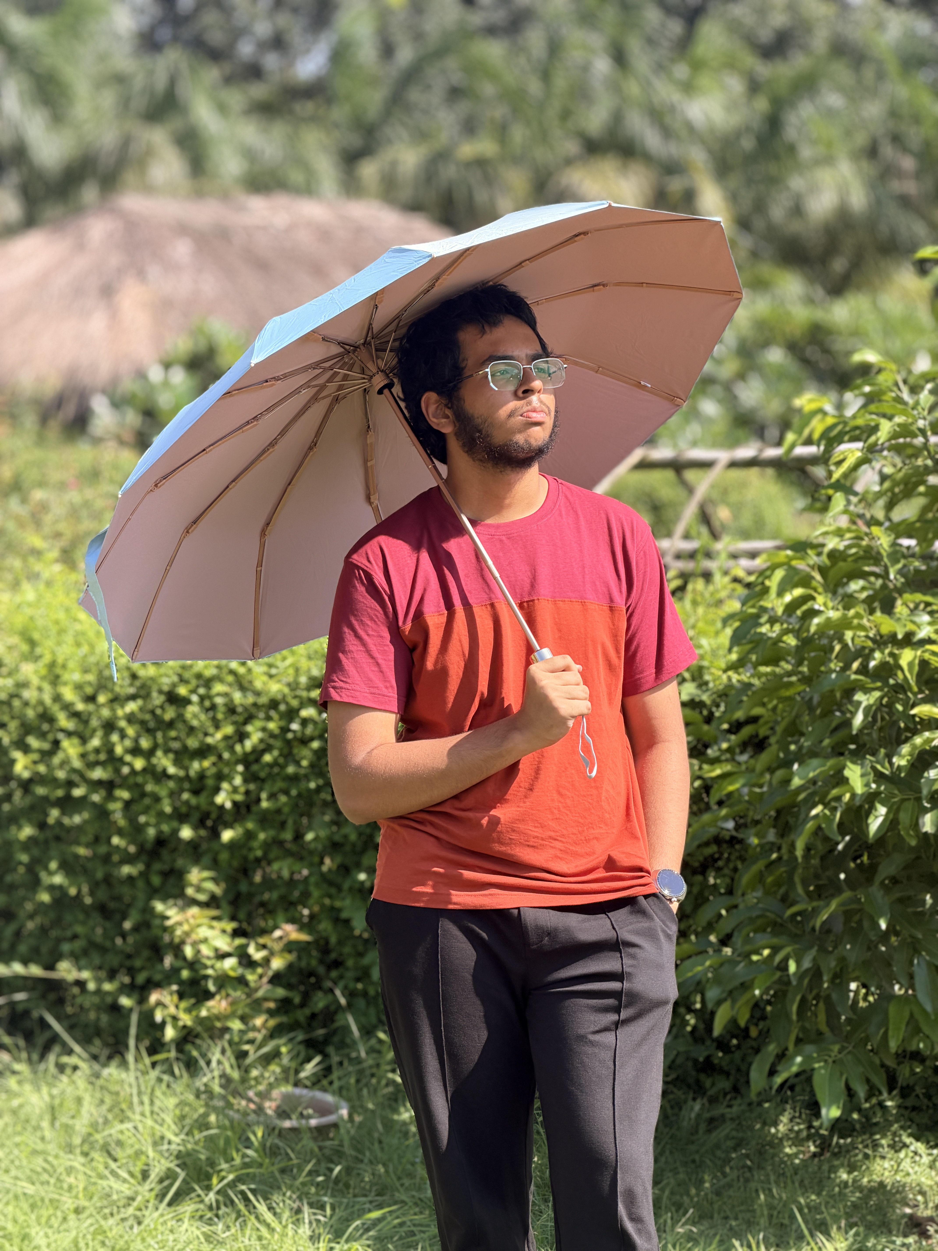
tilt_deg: -0.6
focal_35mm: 100
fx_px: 3613
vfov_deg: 19.6
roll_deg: -0.2
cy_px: 626
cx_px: 469
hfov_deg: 14.8
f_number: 2.8
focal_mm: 16.89
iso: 50
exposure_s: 1/338
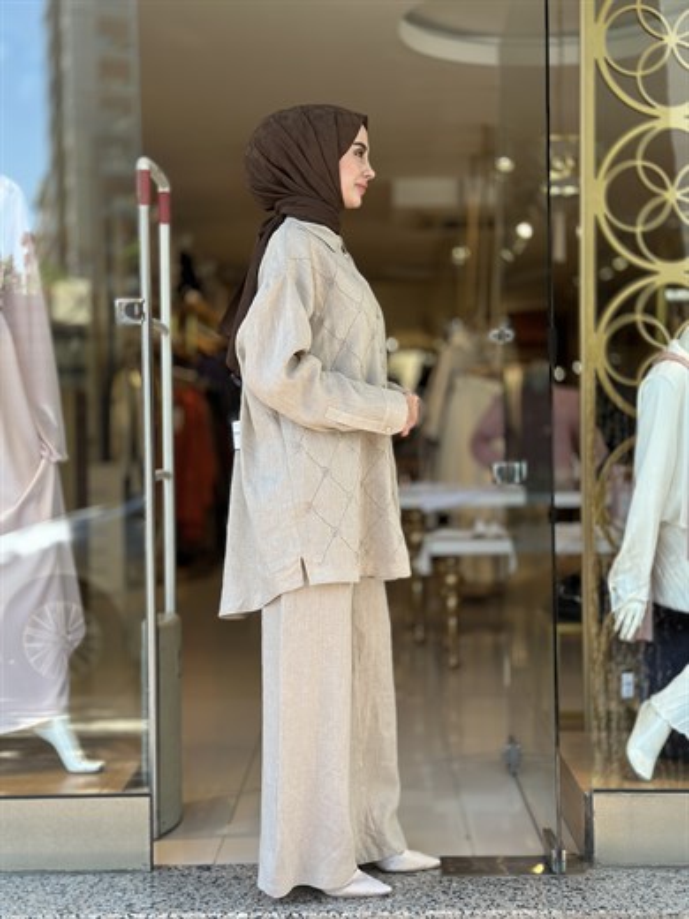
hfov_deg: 30.3
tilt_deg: -0.9
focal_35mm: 48
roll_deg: -0.1
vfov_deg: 39.7
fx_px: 1274
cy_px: 460
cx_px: 344
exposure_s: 1/428
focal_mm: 6.86
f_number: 1.78
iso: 80
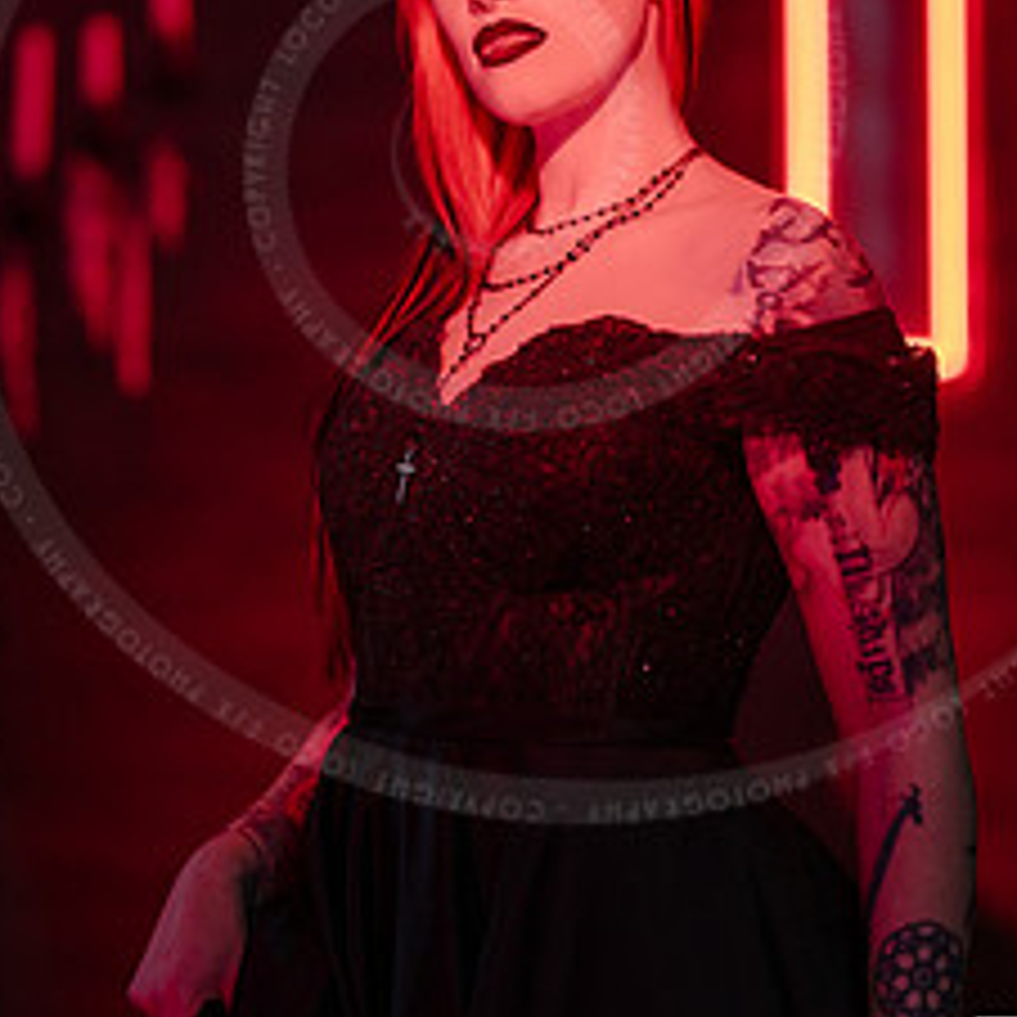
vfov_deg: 12.1
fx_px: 4786
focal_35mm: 144
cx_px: 536
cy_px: 238
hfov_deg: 12.1
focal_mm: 85
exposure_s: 1/320
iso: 320
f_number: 1.2
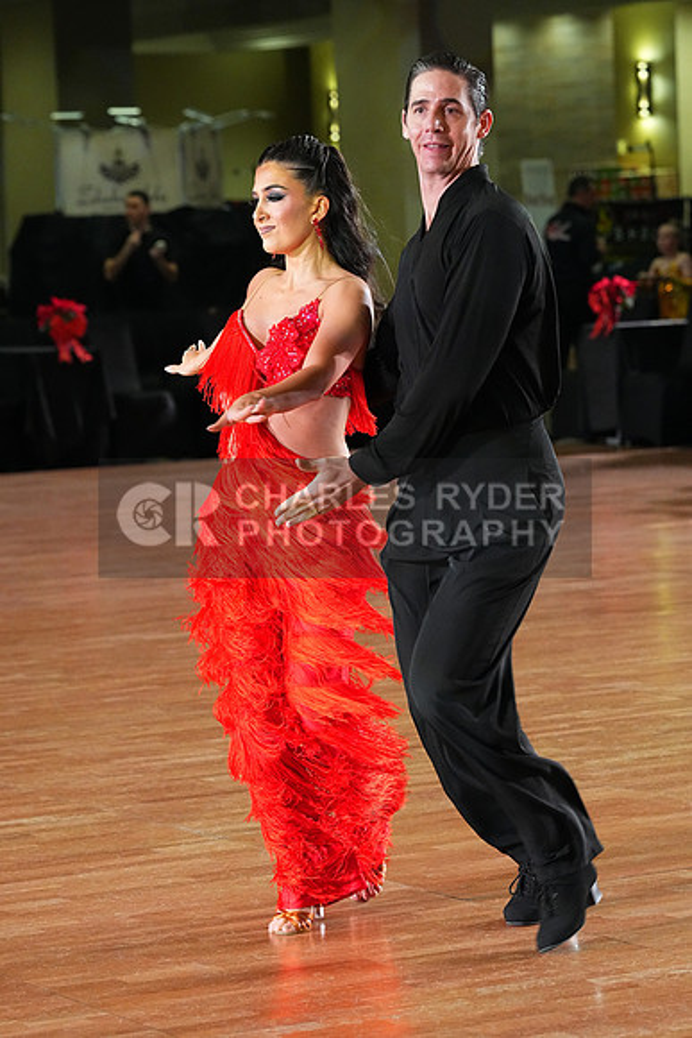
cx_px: 346
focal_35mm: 133
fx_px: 3832
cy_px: 519
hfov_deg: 10.3
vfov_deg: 15.4
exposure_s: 1/400
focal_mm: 133
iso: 8000
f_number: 5.6
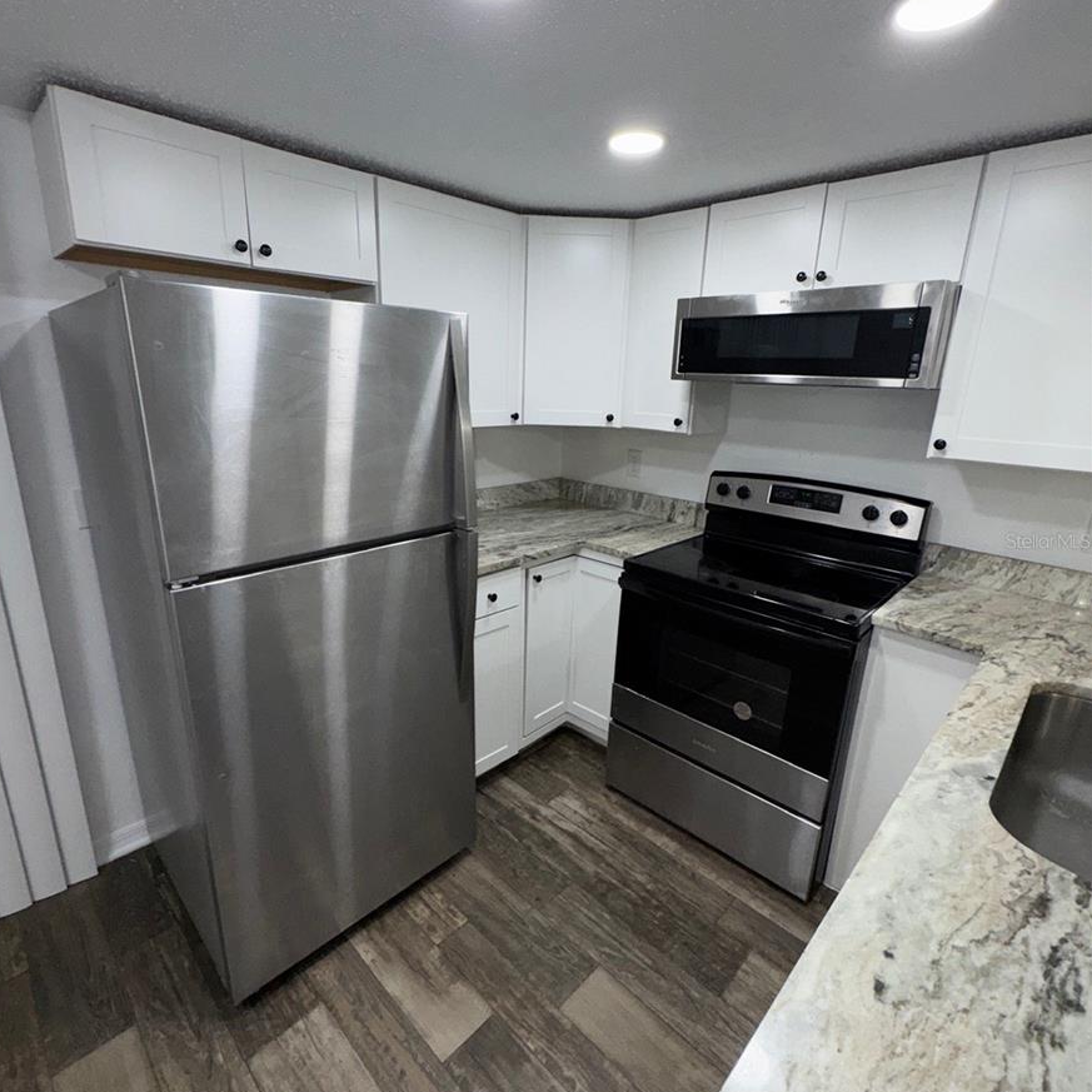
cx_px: 532
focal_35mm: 17
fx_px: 607
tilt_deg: -14.8
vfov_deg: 84.0
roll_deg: -1.9
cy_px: 540
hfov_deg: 84.0
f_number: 2.2
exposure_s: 1/122
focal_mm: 2.22
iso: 80
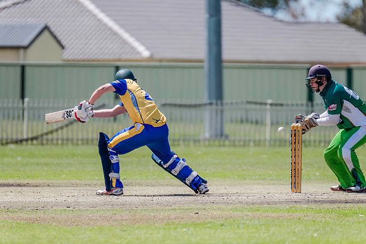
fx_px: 6279
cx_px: 178
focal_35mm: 617
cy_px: 119
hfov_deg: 3.3
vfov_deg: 2.2
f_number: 6.3
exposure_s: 1/2500
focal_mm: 600
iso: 800
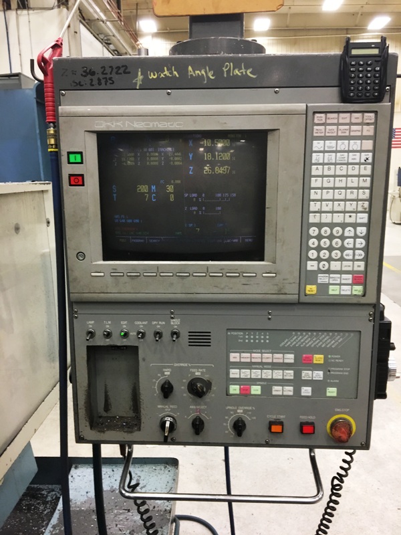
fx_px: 448
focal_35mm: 29
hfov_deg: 48.2
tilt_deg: -11.4
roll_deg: +2.6
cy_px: 268
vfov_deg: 61.7
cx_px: 200
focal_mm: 4.15
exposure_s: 1/30
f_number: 2.2
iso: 100
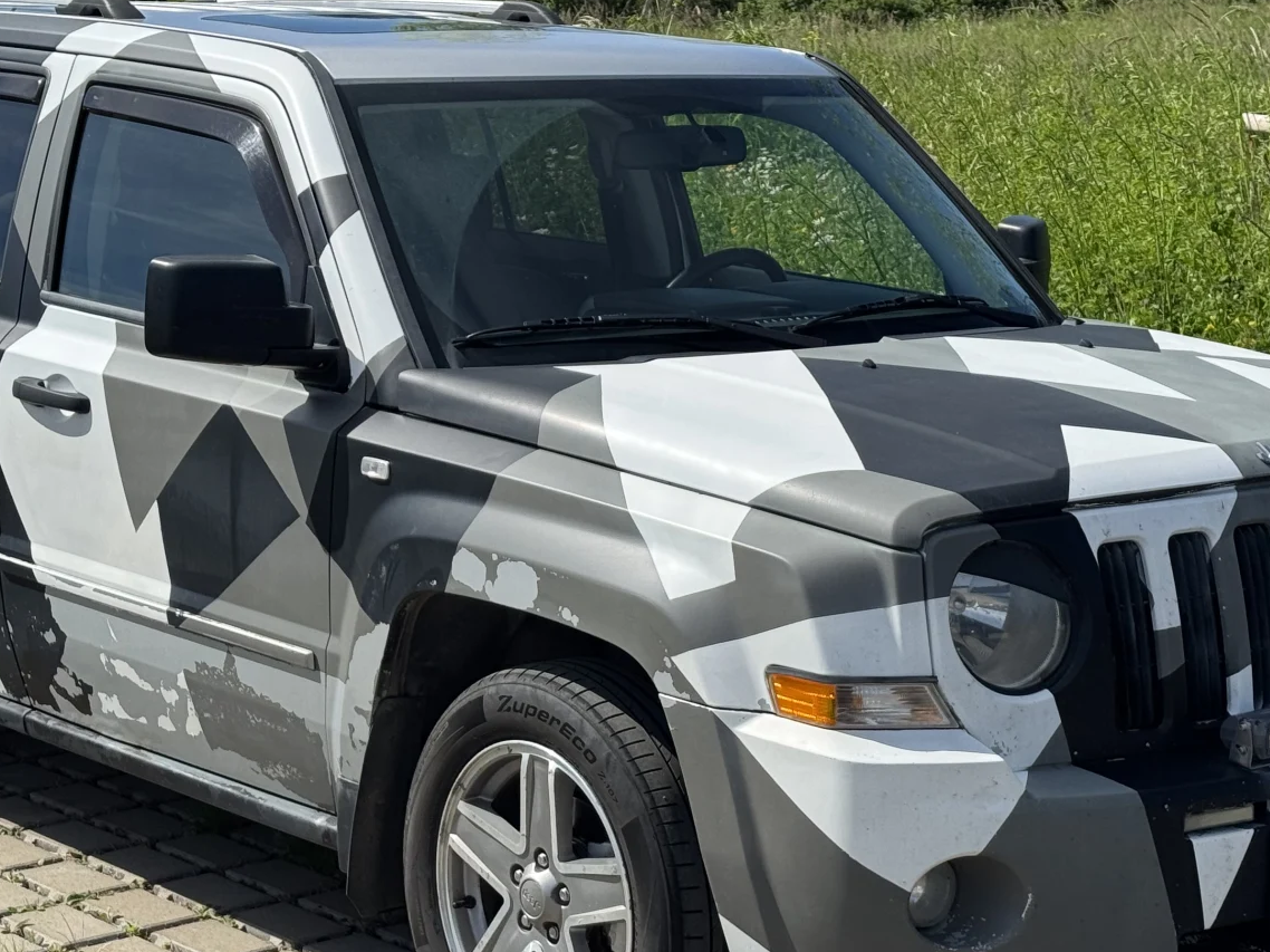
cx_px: 604
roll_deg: +1.2
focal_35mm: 81
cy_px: 584
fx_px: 2971
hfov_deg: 24.1
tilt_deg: -10.5
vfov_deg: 18.2
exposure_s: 1/4975
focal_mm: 6.76
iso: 64
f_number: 1.78
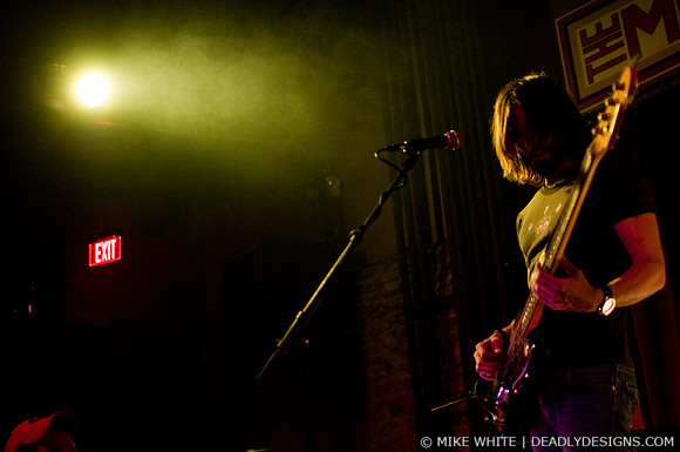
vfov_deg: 29.8
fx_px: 849
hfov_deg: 43.7
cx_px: 340
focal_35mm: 45
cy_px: 226
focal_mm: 30
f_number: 1.6
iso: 1000
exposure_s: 1/125
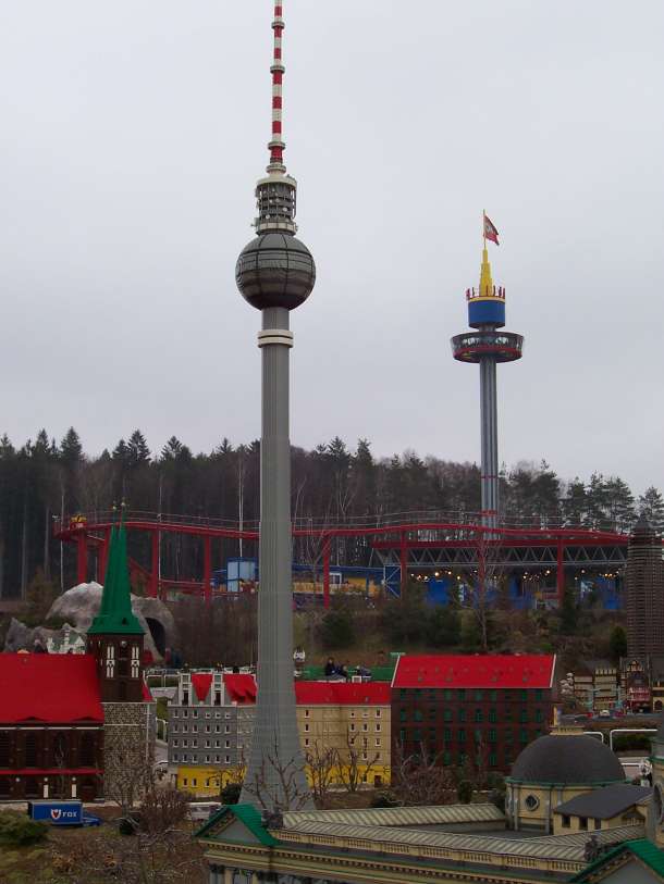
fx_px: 1457
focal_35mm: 57
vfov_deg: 33.8
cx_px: 332
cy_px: 442
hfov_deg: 25.7
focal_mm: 8.6
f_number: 6.7
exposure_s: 1/250
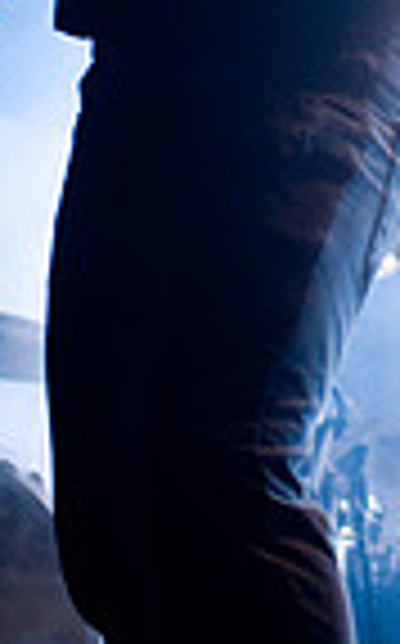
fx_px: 3709
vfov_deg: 9.8
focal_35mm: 212
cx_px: 434
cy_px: -113
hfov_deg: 6.1
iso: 1000
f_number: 3.5
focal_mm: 44
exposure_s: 1/160
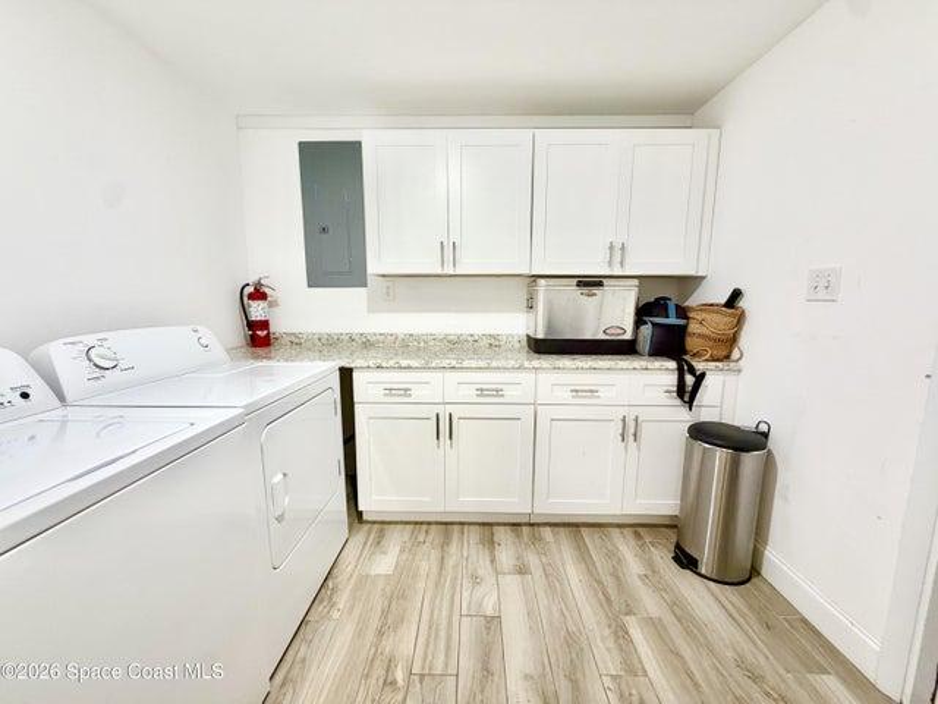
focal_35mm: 14
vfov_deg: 85.7
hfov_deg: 102.1
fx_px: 379
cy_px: 352
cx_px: 469
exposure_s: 1/60
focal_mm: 2.22
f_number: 2.2
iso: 200
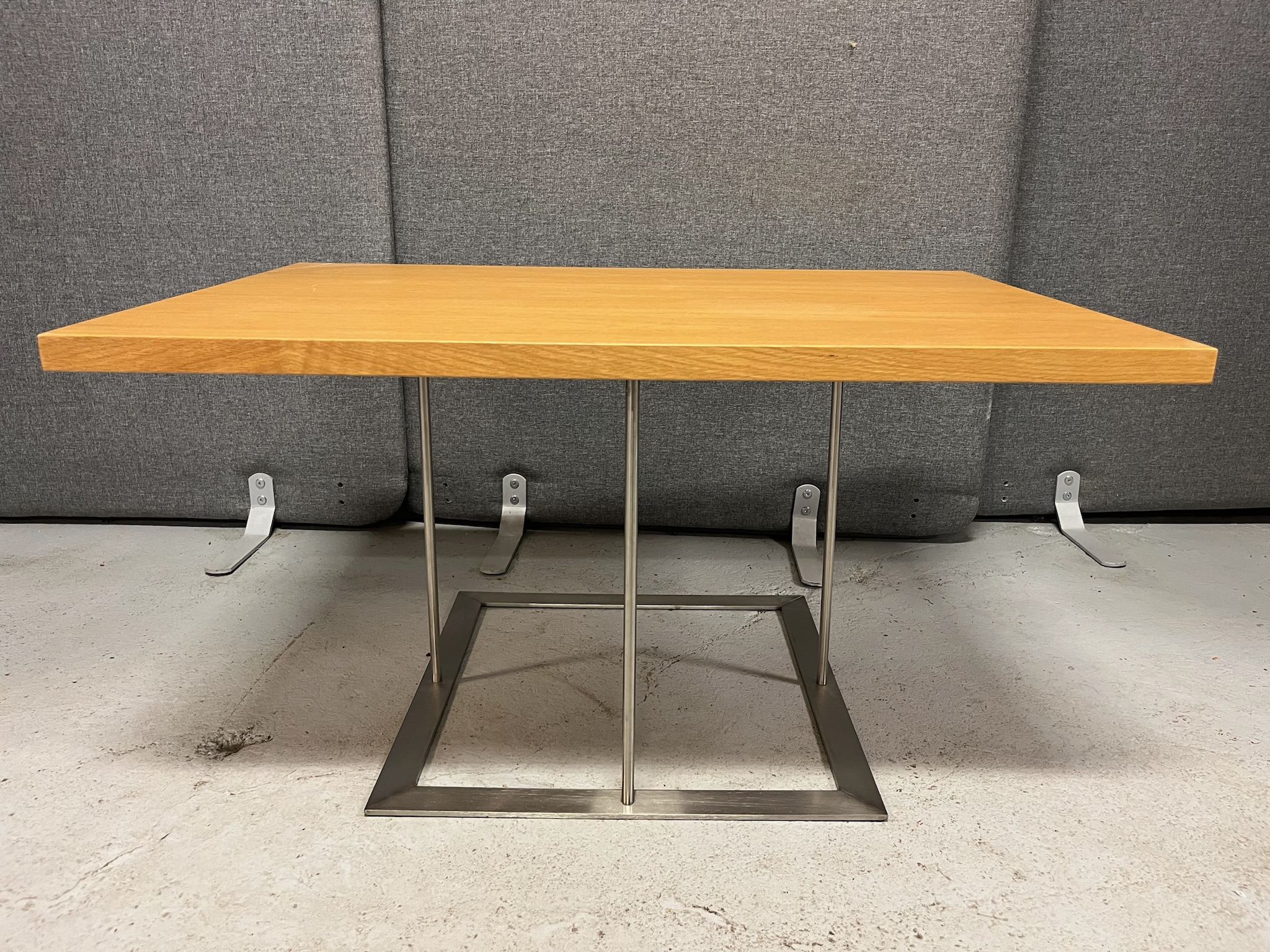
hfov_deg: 67.3
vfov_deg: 53.1
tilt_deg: -17.6
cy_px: 476
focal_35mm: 26
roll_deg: -0.4
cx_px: 635
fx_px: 954
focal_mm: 5.1
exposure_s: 1/50
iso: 160
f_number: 1.6
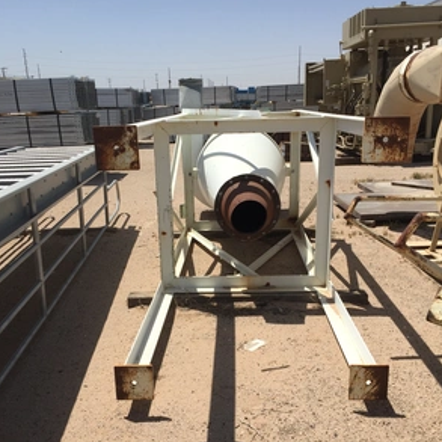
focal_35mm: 35
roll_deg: +0.4
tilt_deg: -18.6
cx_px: 219
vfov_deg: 47.0
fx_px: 506
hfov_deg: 47.2
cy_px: 261
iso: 32
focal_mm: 4.15
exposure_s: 1/3049
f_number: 2.2
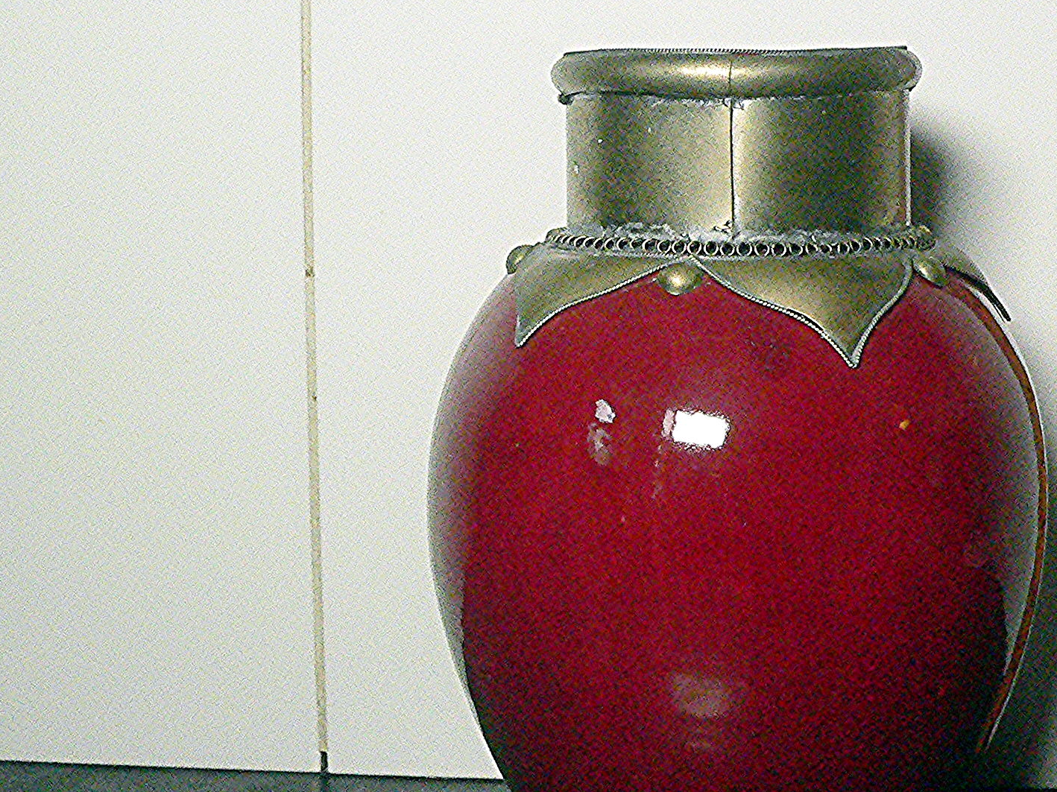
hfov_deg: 29.5
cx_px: 746
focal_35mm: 65
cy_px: 390
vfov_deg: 22.6
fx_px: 1984
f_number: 2.8
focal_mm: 6
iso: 400
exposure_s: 1/125
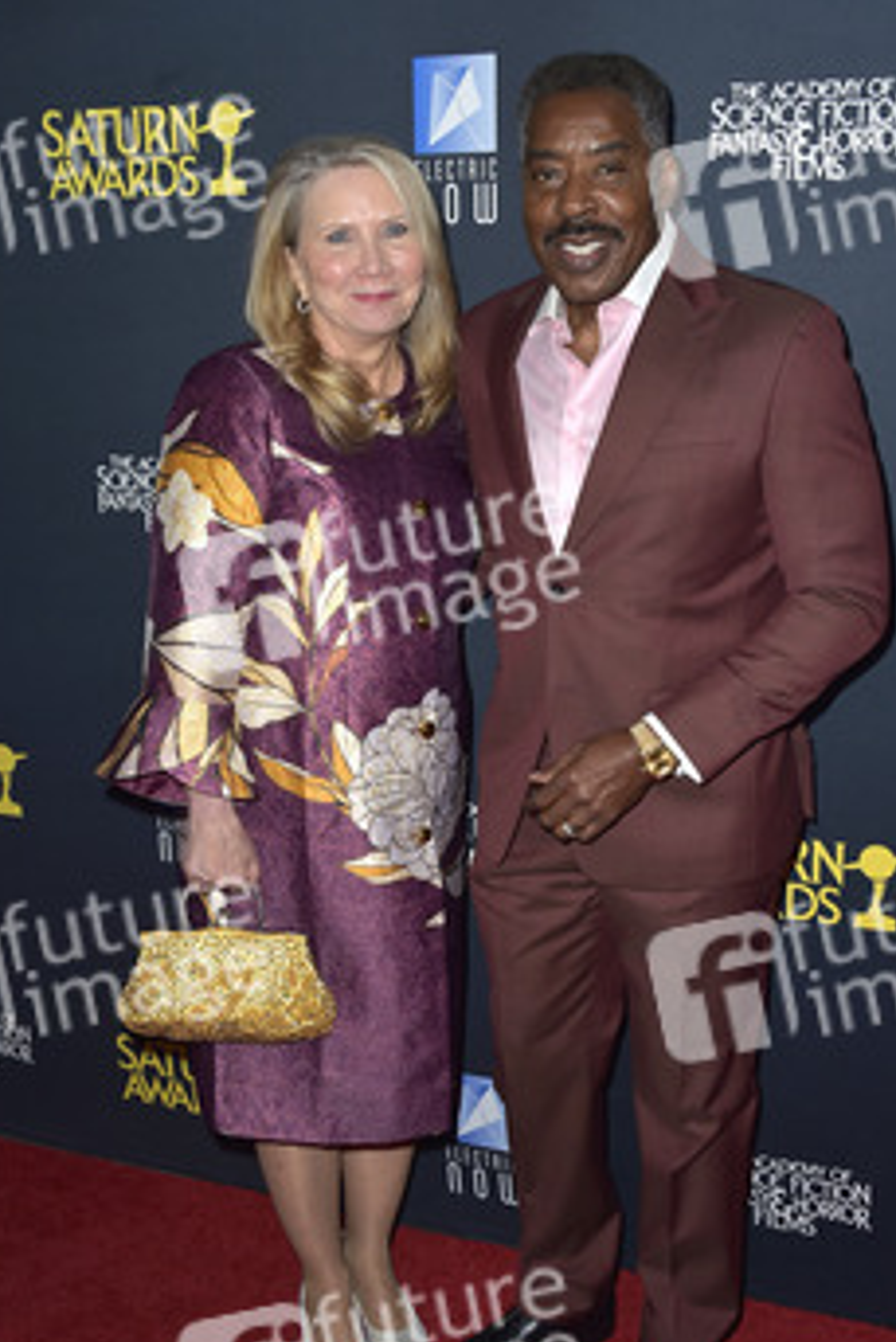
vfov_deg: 46.2
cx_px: 495
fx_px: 1566
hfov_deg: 31.9
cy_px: 775
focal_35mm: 42
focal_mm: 36
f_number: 6.3
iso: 250
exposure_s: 1/250
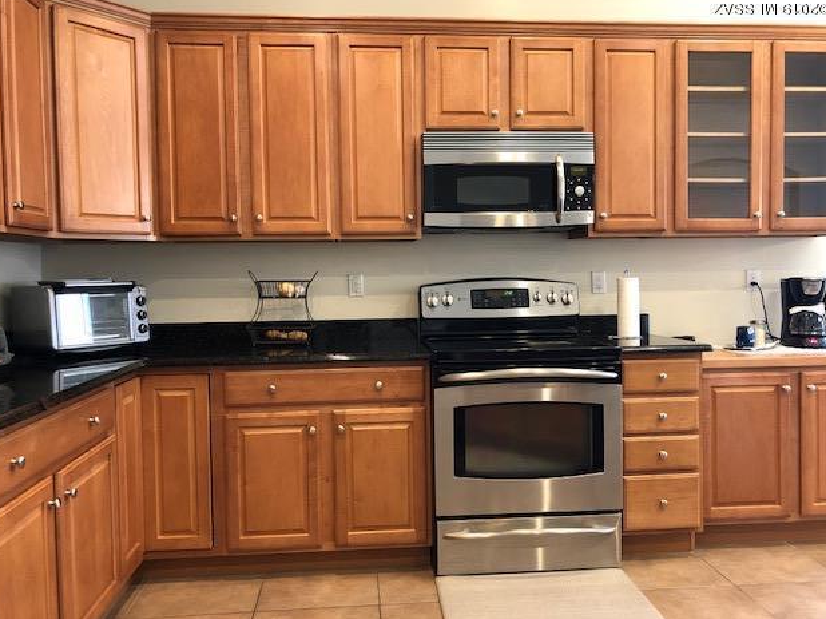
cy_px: 303
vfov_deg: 48.2
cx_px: 410
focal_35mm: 29
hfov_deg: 61.7
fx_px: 692
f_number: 1.8
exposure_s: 1/13
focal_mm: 3.99
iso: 100
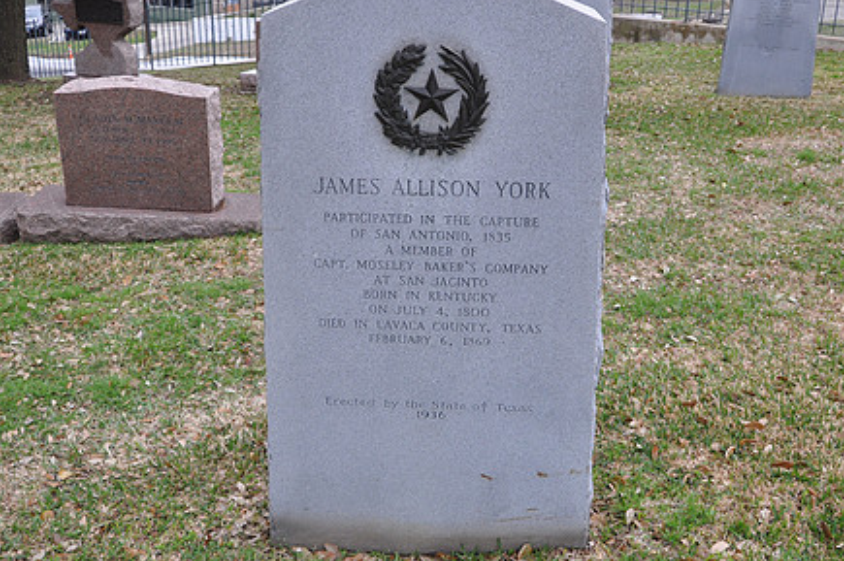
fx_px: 843
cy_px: 249
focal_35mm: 36
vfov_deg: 36.7
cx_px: 454
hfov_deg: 53.1
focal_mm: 18
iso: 400
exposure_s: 1/125
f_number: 5.6
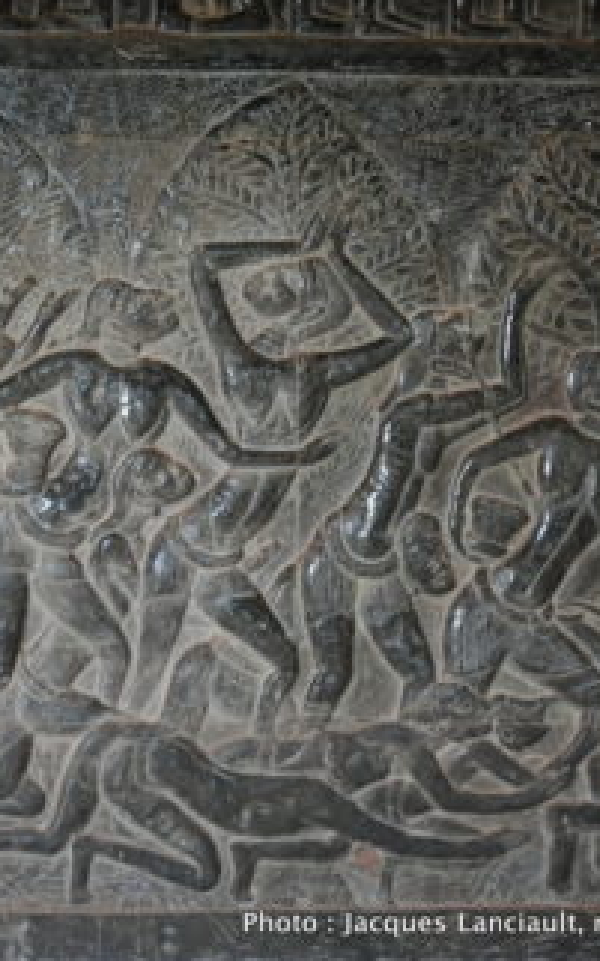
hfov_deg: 17.5
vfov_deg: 27.9
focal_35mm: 74
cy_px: 467
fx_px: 1932
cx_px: 96
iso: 800
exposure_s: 1/25
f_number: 4
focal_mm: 31
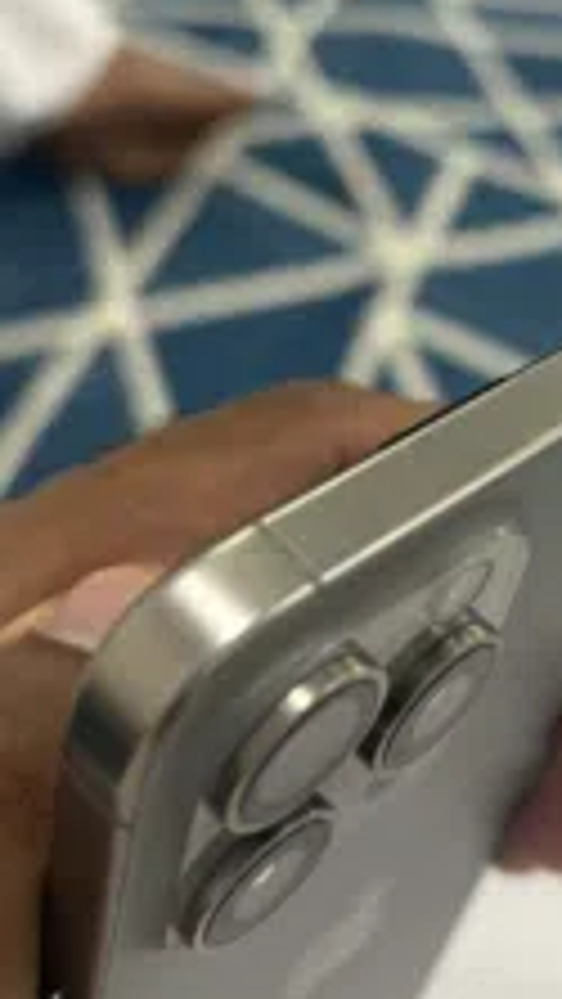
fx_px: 1350
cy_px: 320
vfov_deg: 40.0
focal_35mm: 51
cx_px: 459
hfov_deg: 23.1
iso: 160
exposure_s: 1/50
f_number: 1.6
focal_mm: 5.96
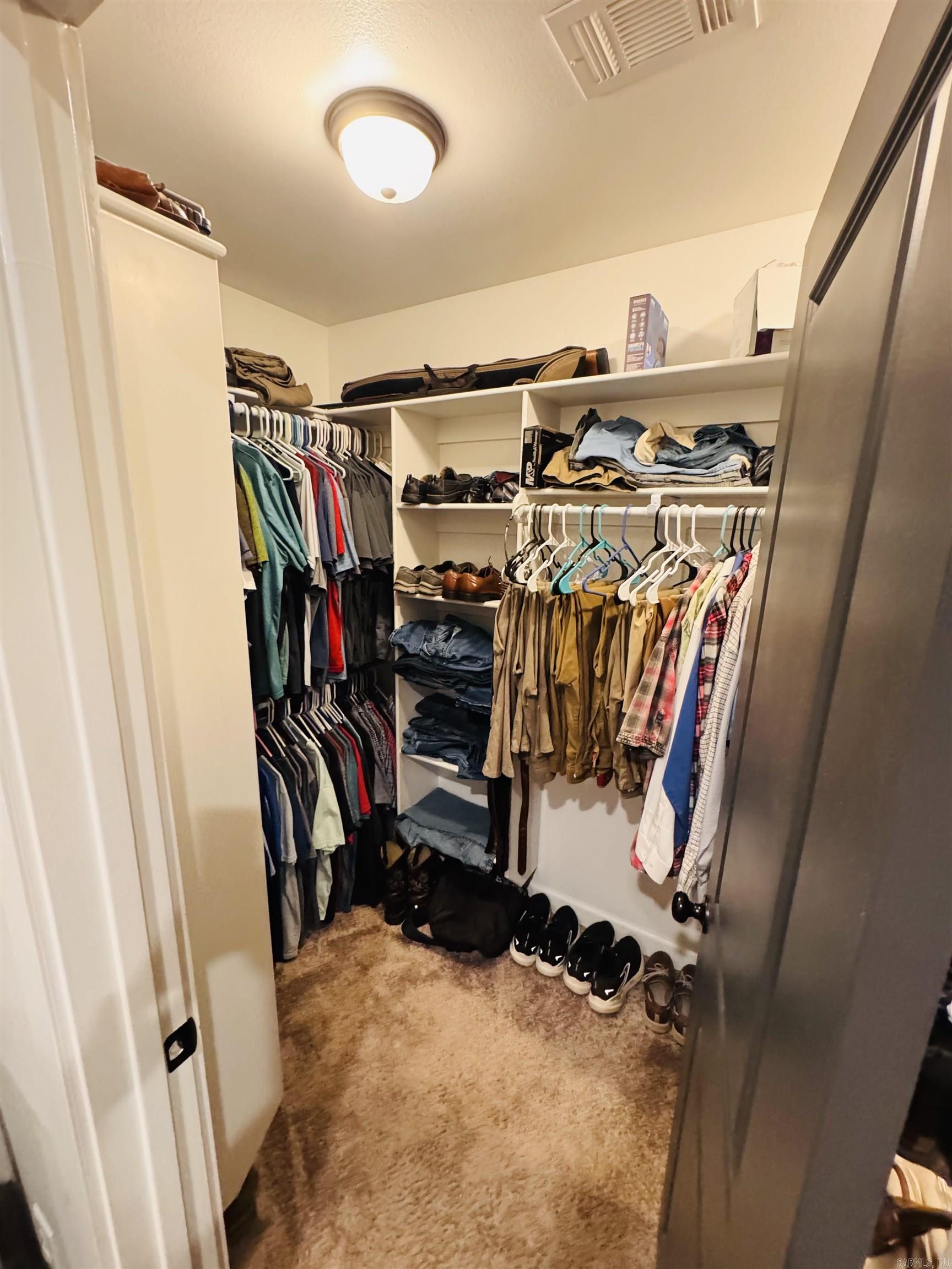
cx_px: 476
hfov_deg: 85.7
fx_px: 513
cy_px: 634
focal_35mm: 14
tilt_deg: -12.0
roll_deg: -1.7
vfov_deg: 102.1
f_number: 2.2
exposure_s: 1/60
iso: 1000
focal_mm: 2.22
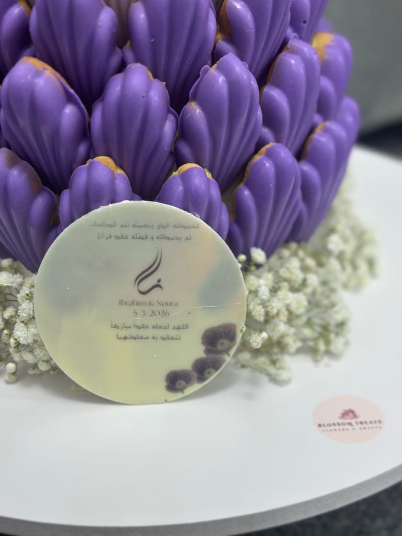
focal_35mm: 48
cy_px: 268
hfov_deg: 30.3
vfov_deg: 39.7
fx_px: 743
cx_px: 201
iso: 100
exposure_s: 1/100
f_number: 1.78
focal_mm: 6.86
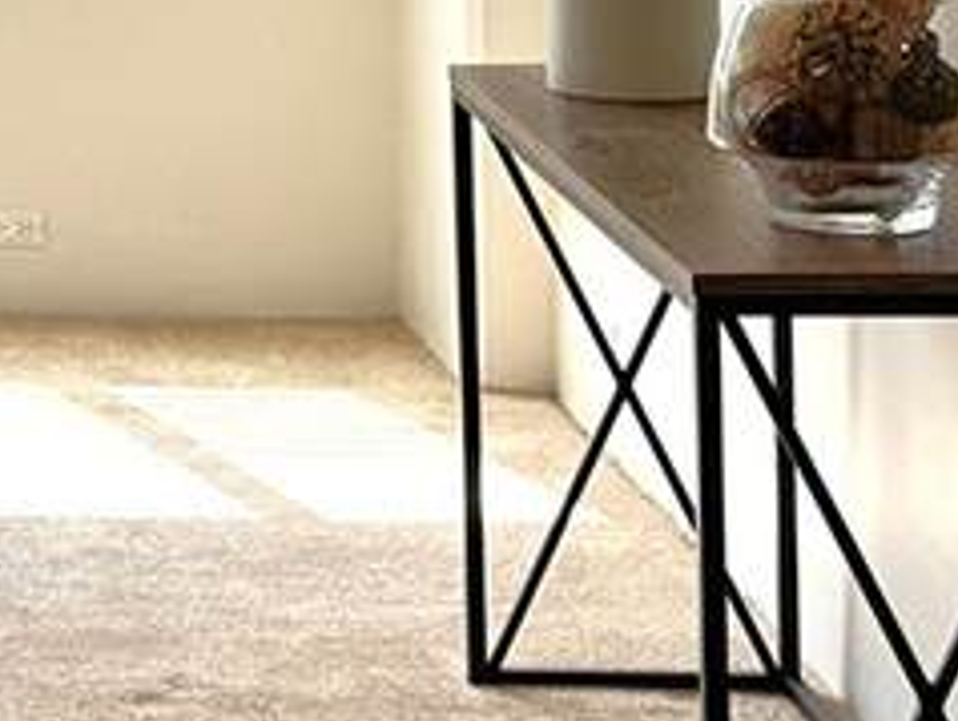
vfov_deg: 11.2
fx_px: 3574
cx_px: -1002
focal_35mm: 129
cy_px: -274
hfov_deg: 13.1
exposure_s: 1/1042
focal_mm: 6.76
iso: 80
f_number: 1.78
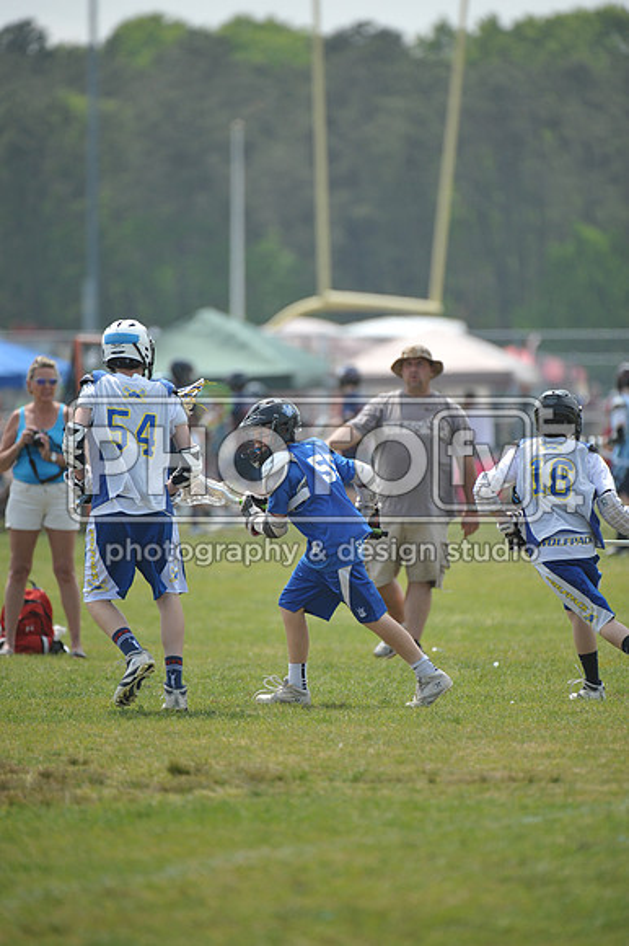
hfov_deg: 3.8
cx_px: 314
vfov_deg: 5.7
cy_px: 473
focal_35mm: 360
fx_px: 9446
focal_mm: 360
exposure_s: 1/2500
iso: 640
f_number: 4
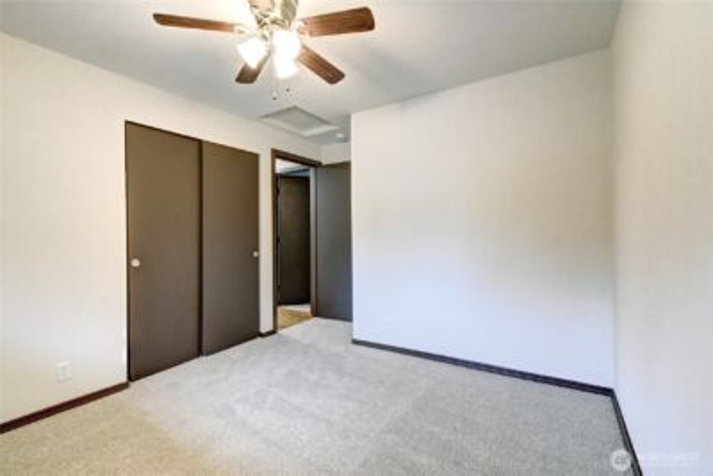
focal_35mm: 15
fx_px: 297
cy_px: 238
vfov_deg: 77.4
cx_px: 356
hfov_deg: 100.4
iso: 4000
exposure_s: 1/5
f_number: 11
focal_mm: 10
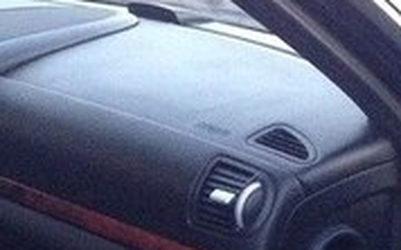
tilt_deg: -21.1
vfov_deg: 9.8
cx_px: 92
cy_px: 366
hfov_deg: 16.0
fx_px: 1420
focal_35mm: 130
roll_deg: +1.4
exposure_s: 1/15
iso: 500
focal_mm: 4.12
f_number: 2.4
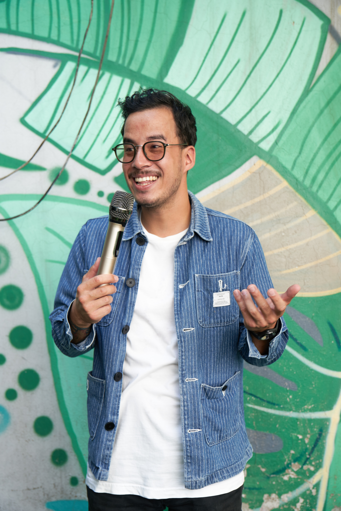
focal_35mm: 44
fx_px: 618
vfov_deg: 45.0
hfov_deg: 30.8
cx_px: 170
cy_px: 256
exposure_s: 1/250
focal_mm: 29
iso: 125
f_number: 2.8
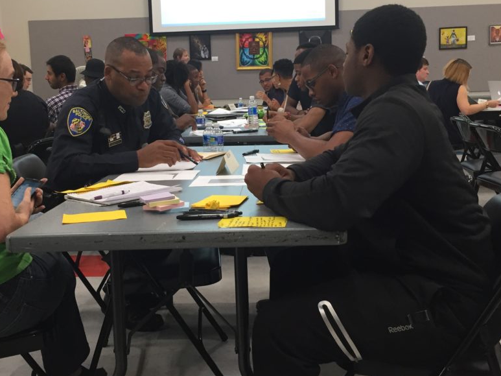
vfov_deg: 32.1
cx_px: 224
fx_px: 651
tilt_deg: -5.7
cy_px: 158
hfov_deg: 42.0
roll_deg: -0.6
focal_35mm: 45
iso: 40
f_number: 2.2
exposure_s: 1/30
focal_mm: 4.15
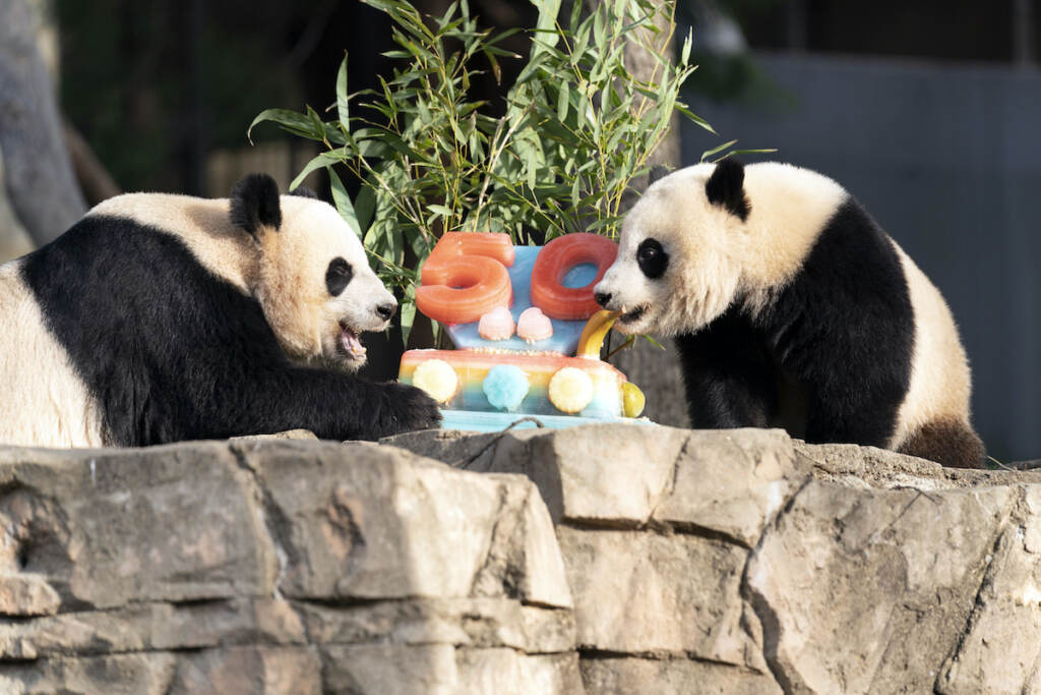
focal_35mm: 200
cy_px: 348
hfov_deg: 10.3
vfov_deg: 6.9
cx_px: 520
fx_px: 5784
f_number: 3.2
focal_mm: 200
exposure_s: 1/1000
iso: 320
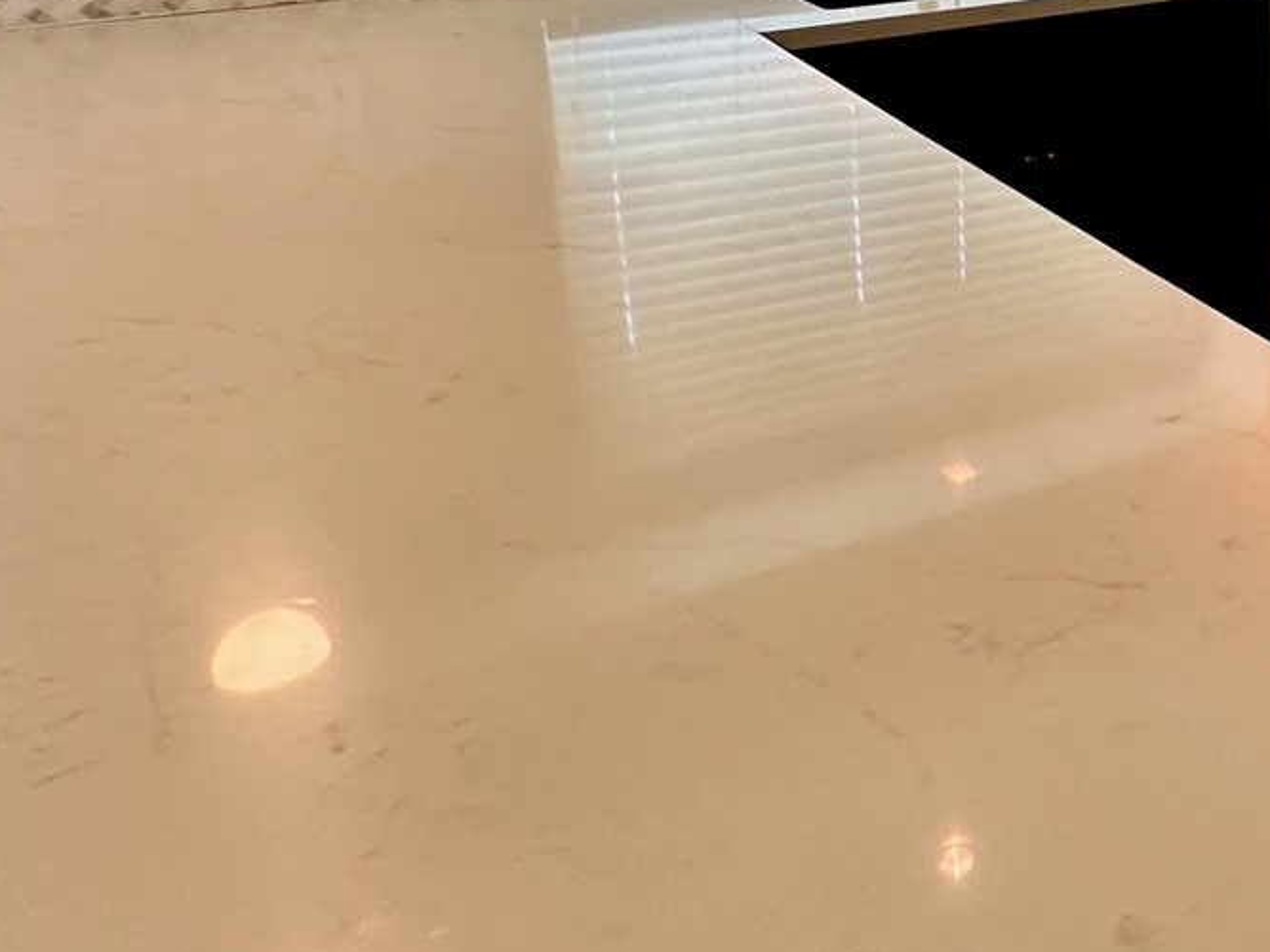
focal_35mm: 43
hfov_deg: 37.2
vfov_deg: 32.0
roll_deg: -2.0
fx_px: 1577
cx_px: 1379
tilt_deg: -15.4
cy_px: 93
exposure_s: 1/60
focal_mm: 2.22
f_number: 2.2
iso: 320
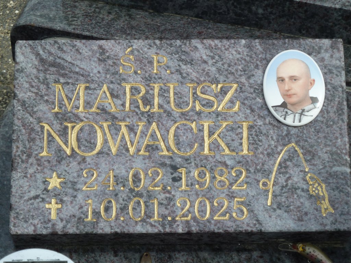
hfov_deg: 13.4
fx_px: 1491
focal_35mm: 147
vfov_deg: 10.1
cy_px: 132
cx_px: 176
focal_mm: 24.1
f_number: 4.5
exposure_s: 1/500
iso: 80
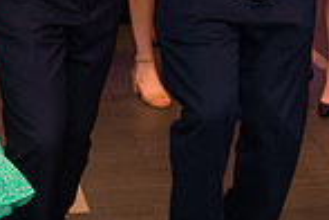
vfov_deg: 9.4
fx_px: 1261
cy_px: -203
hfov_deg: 14.9
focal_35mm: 138
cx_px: 192
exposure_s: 1/125
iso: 1250
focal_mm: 35
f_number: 3.2
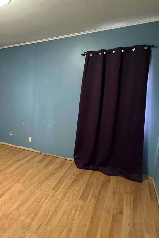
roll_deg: -0.1
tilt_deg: -9.2
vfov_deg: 69.4
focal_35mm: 26
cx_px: 9
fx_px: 172
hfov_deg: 44.0
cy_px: 118
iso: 800
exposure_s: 1/60
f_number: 2.2
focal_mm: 2.22
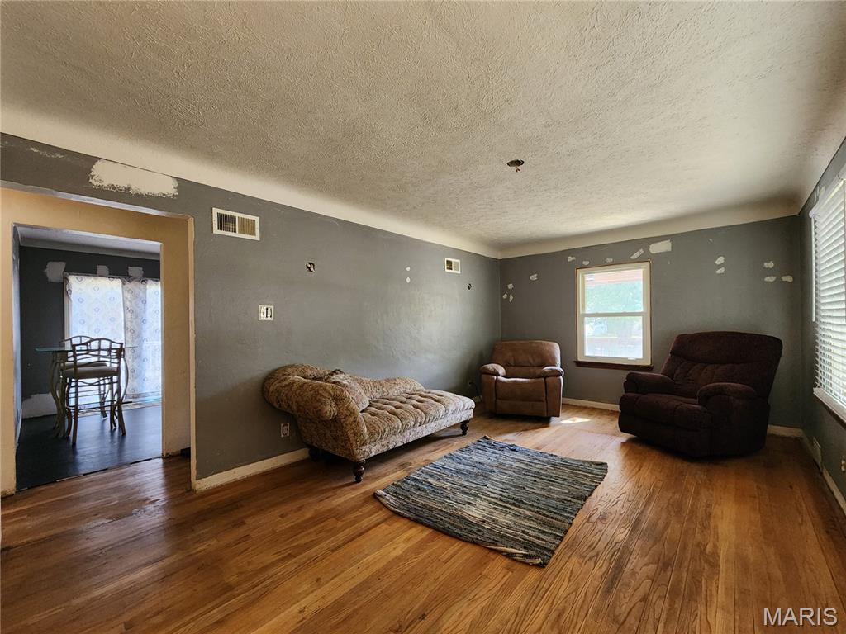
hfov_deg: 106.2
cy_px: 317
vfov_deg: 89.9
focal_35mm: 13
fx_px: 318
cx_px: 423
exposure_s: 1/60
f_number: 2.2
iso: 400
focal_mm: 2.2
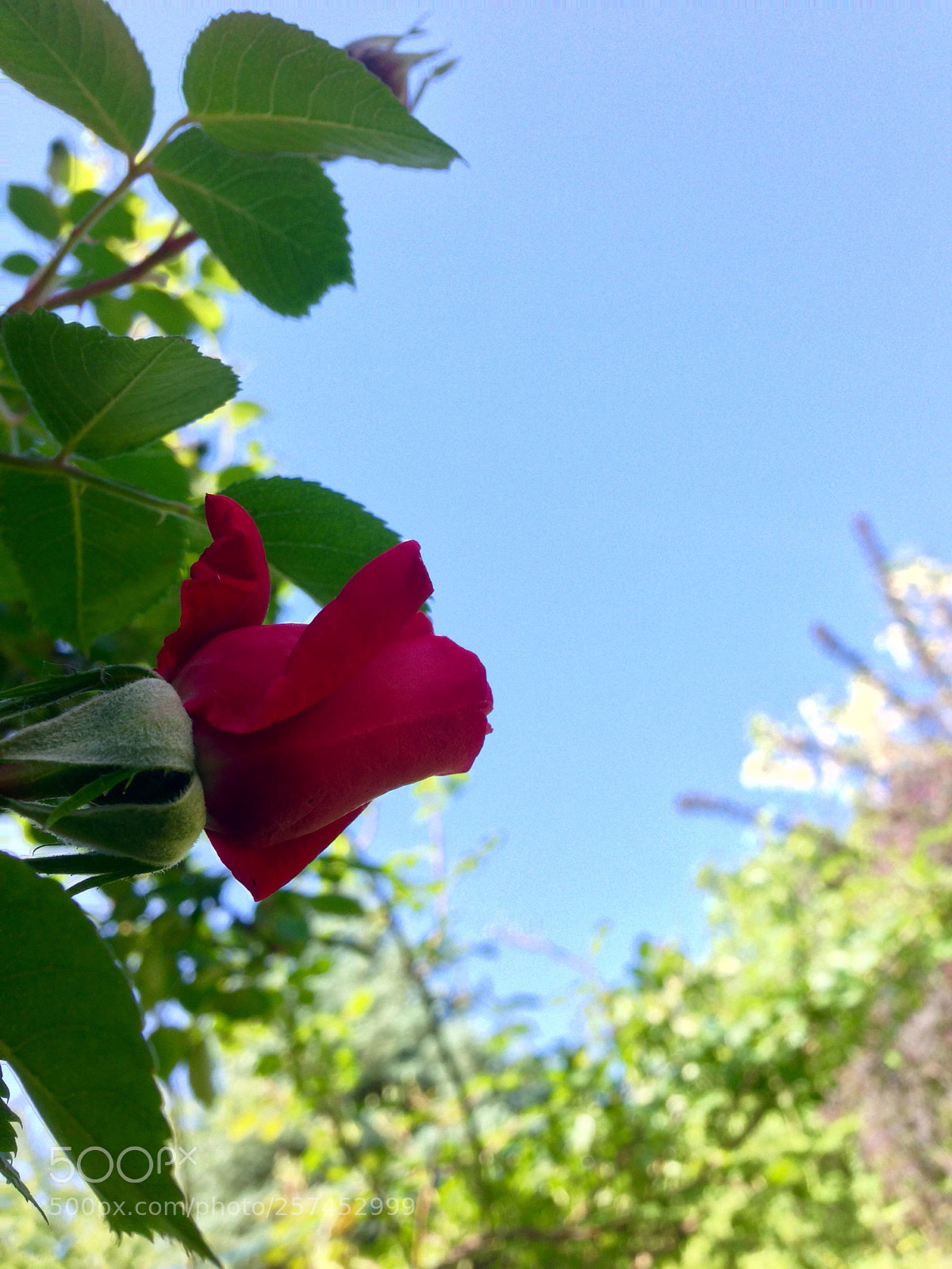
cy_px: 634
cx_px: 476
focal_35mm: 33
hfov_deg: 42.9
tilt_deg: +46.4
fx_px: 1210
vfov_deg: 55.4
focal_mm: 4.12
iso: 50
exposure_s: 1/226
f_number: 2.4
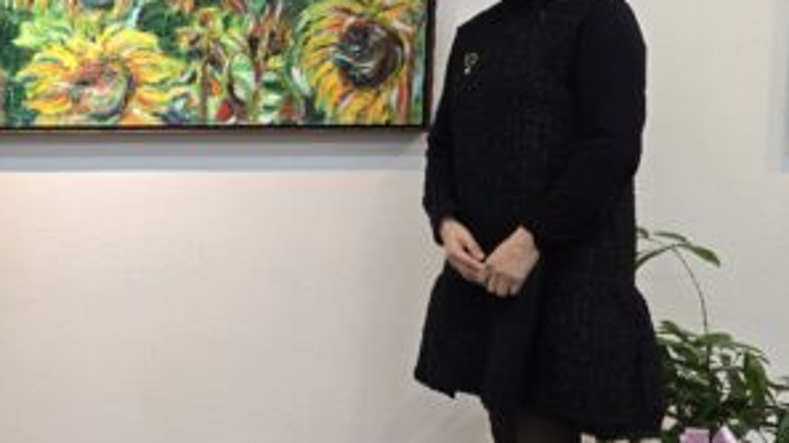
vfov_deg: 22.2
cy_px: 196
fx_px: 1130
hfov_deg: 35.9
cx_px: 58
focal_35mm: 54
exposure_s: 1/120
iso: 100
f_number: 1.7
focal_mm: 6.3
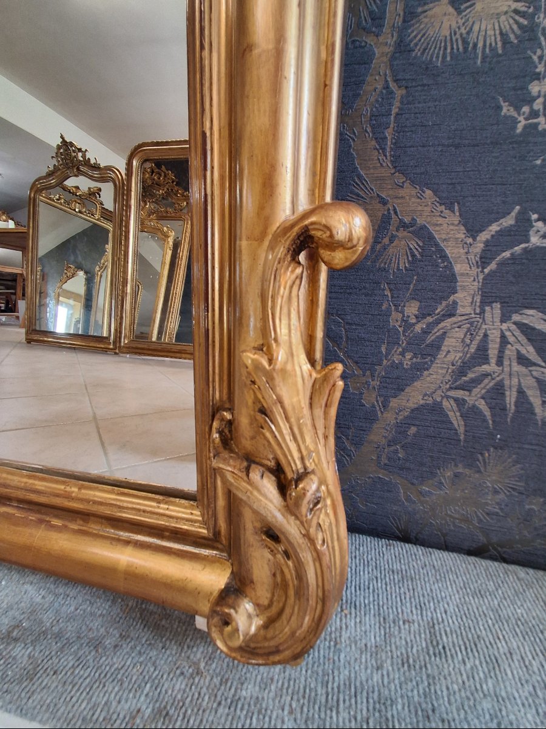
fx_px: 336
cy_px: 364
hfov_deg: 78.1
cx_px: 273
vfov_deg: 94.5
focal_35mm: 16
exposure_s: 1/50
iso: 200
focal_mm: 1.64
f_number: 2.2
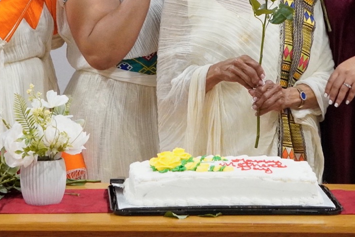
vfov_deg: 6.5
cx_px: 146
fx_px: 2053
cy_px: -55
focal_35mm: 208
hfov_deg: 9.9
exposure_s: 1/160
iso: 6400
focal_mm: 55
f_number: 4.5
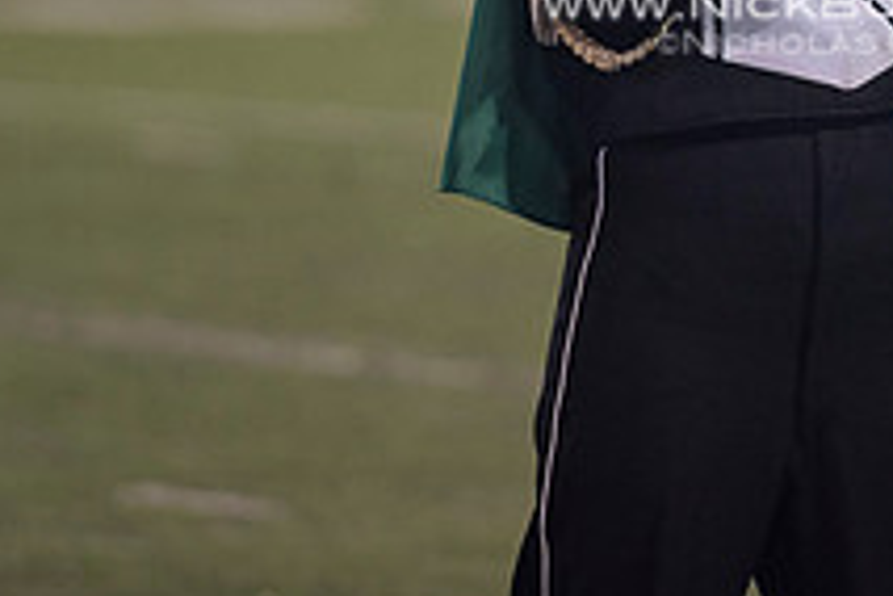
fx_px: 13518
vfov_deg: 2.5
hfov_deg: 3.8
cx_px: 830
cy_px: -147
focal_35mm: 545
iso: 1000
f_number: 2.8
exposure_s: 1/500
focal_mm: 200
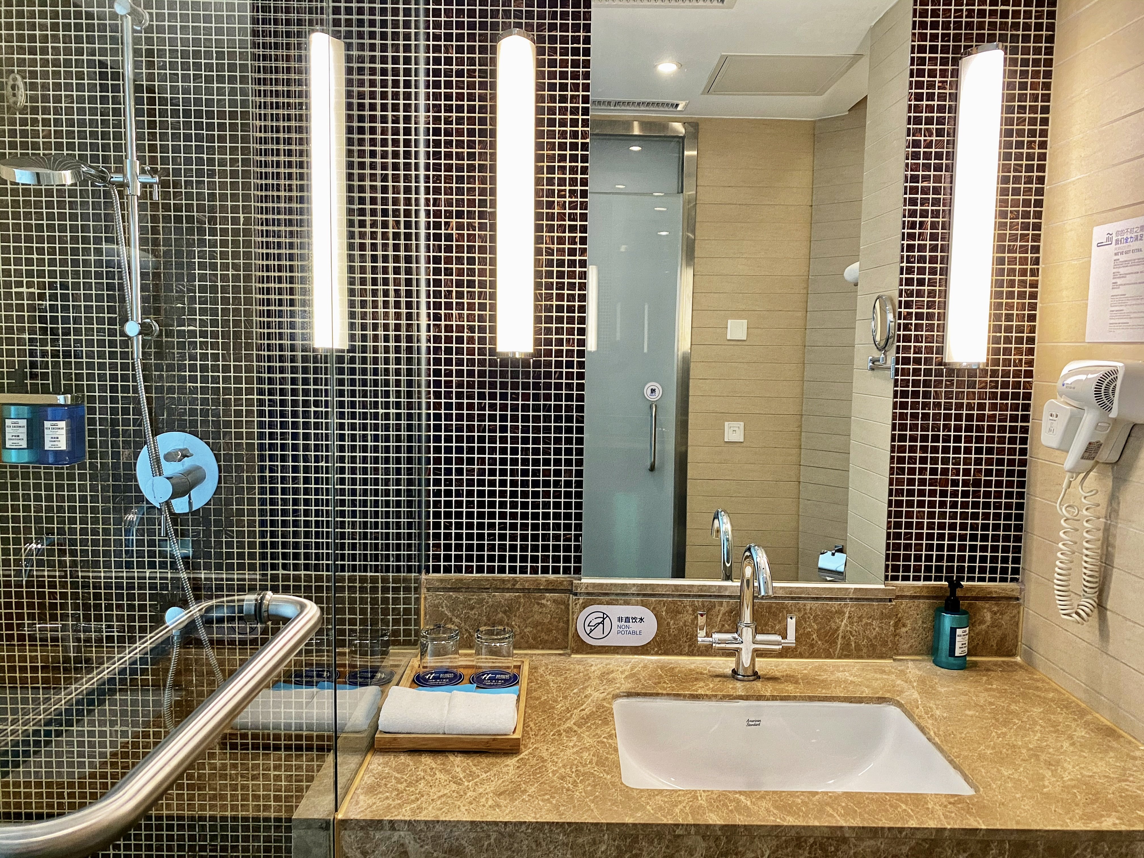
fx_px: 859
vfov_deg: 53.1
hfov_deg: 67.3
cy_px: 429
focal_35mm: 26
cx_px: 572
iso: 250
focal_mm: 4.25
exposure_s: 1/50
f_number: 1.8
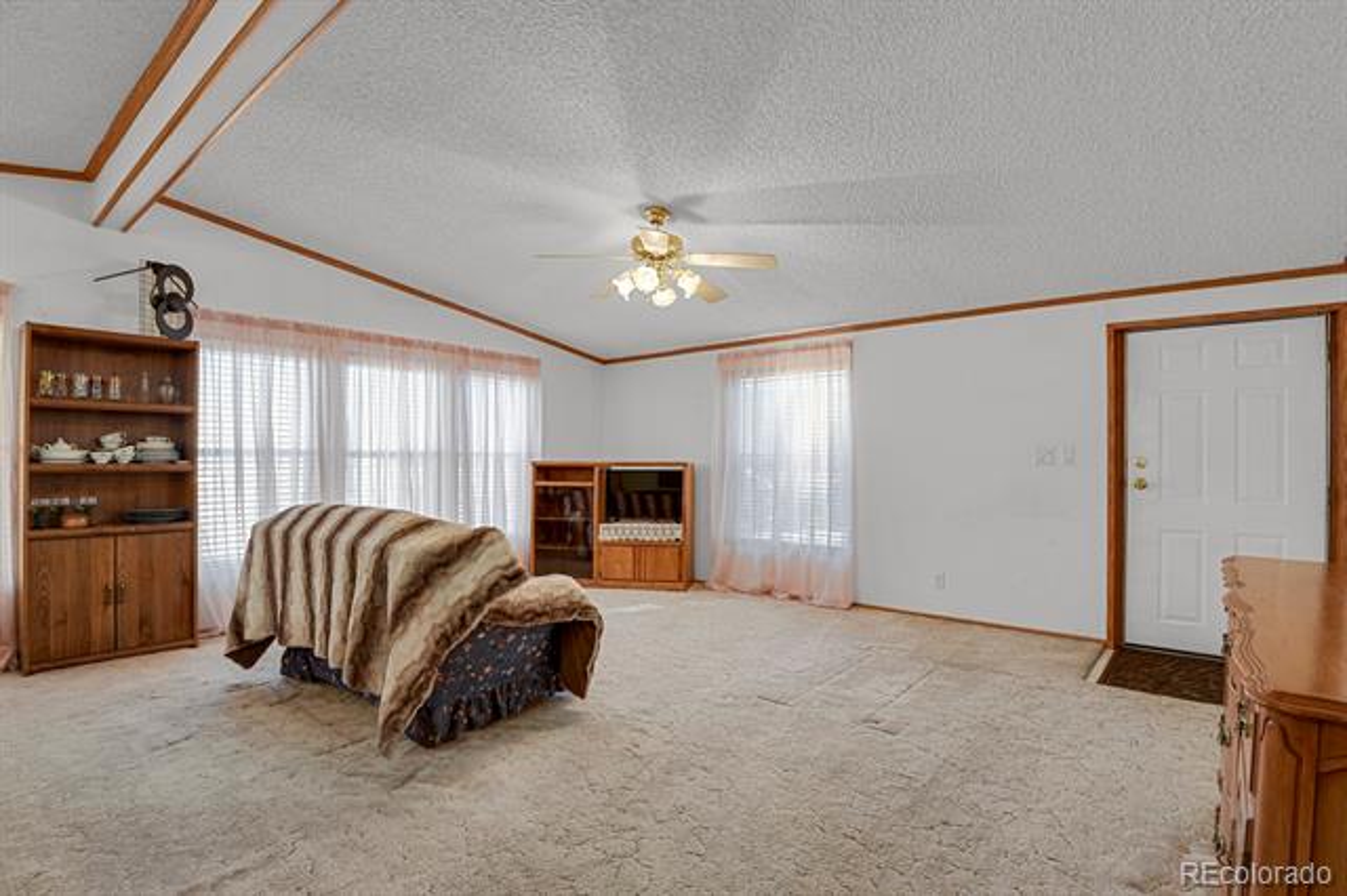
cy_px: 448
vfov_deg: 70.4
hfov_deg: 93.3
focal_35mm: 17
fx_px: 636
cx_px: 674
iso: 250
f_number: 8
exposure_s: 2
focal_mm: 17
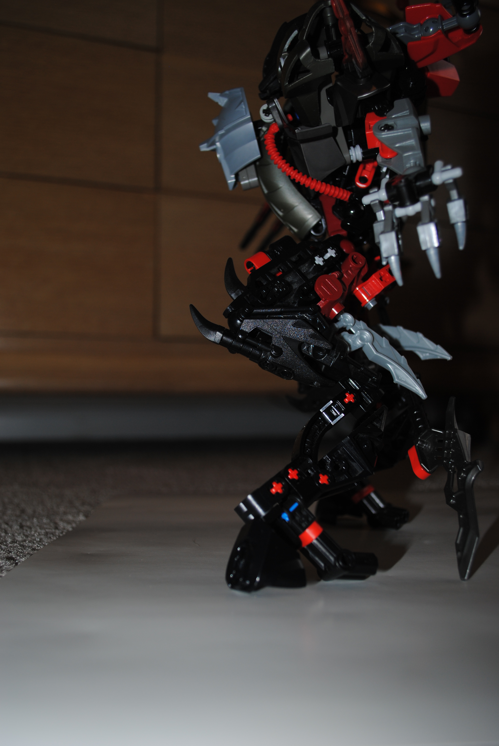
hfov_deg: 40.1
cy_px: 373
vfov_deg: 57.2
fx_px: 684
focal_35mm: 33
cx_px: 250
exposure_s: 1/125
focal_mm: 22
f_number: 4
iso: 100
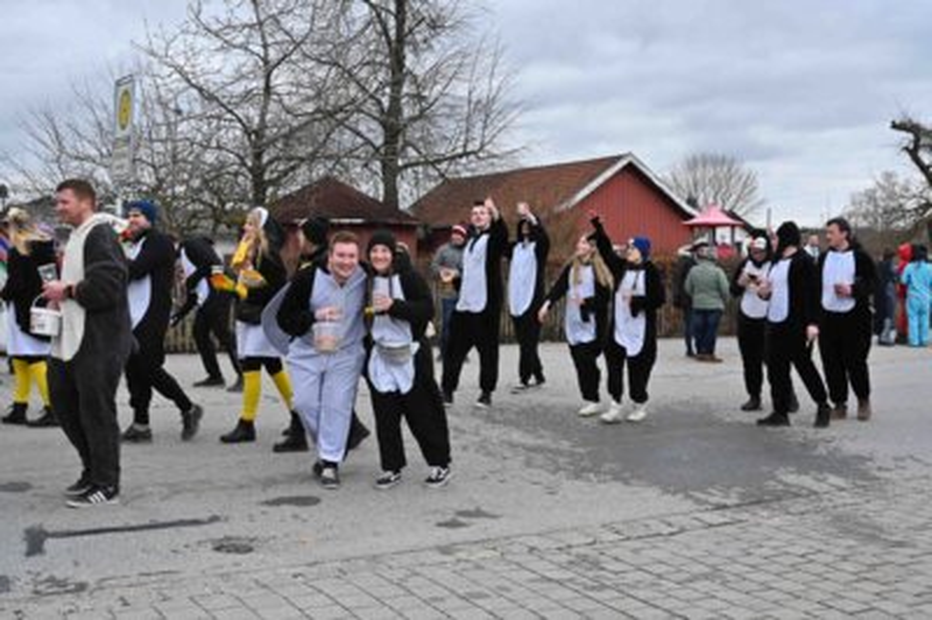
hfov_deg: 45.5
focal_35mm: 43
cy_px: 310
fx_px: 1112
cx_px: 466
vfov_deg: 31.1
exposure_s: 1/500
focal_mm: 43
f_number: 11
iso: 2500
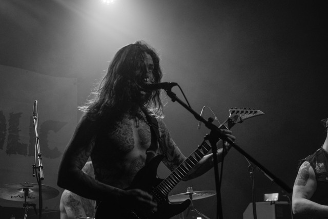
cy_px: 110
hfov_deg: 27.0
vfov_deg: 18.2
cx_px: 164
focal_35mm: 75
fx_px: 683
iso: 800
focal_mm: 50
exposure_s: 1/60
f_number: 4
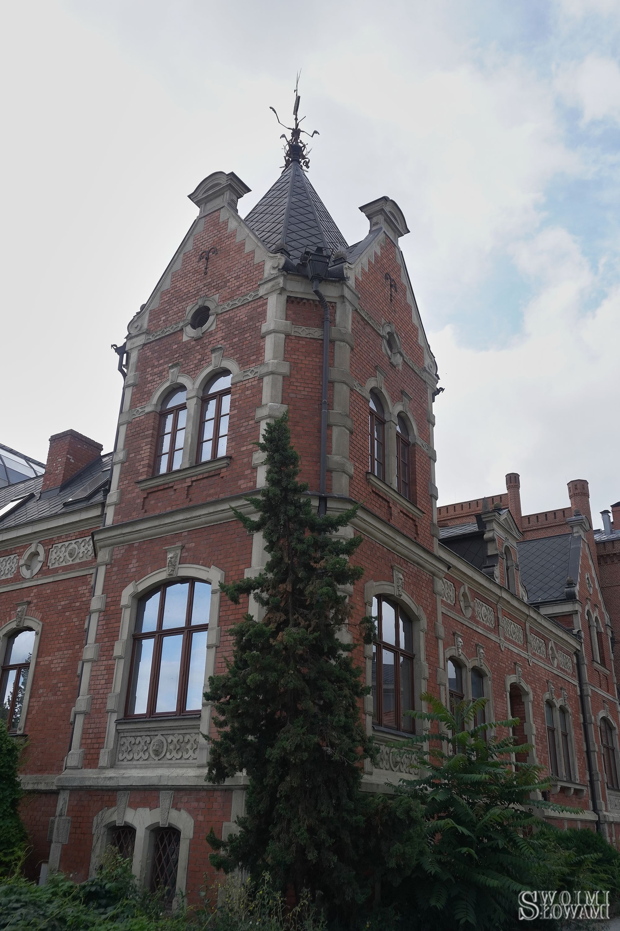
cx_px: 310
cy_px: 466
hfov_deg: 43.6
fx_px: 775
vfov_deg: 61.9
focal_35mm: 30
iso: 500
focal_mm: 20
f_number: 5.6
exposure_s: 1/1000
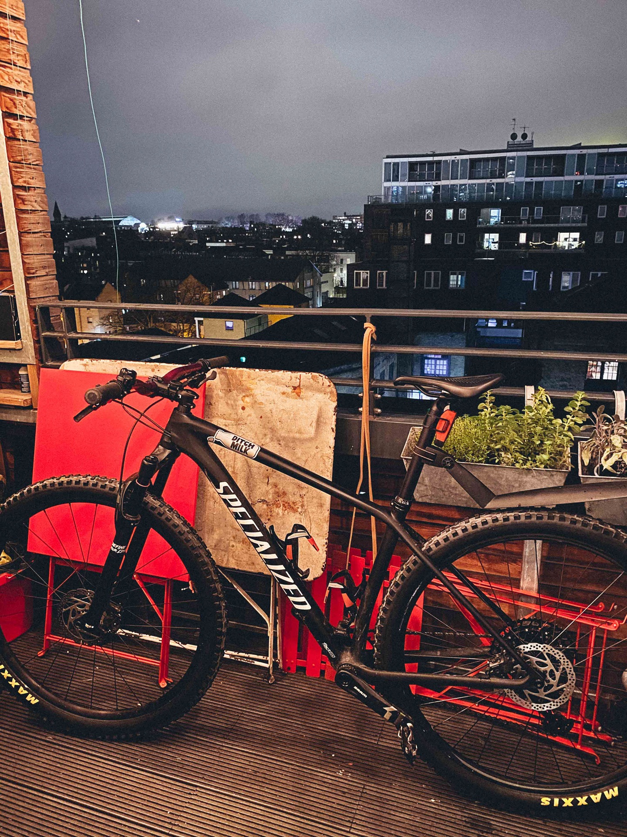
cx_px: 314
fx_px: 628
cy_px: 418
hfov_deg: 53.1
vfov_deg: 67.3
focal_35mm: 26
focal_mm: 4.25
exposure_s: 1/8
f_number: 1.8
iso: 640
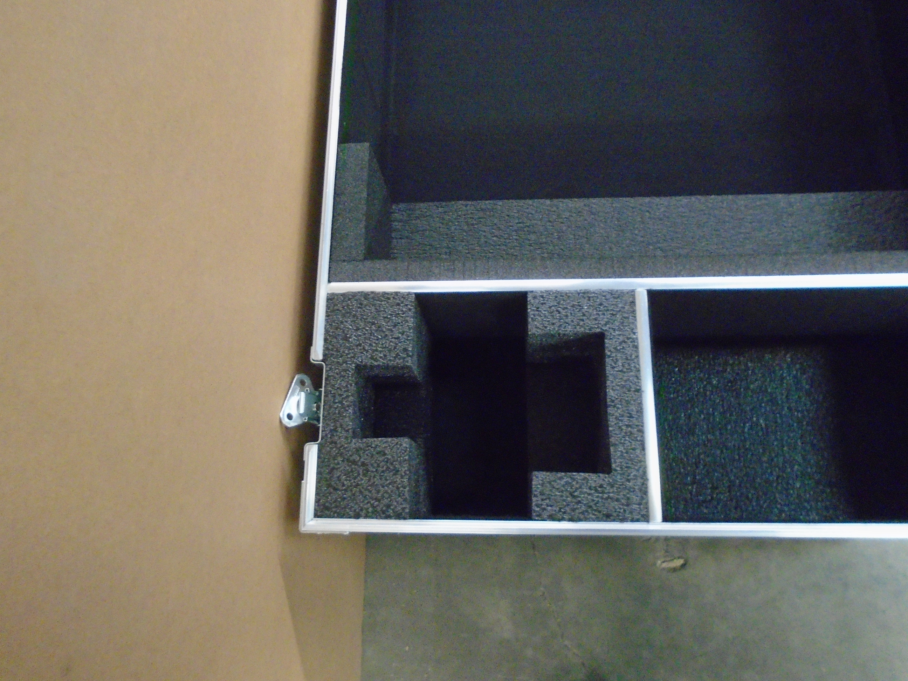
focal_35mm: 26
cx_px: 454
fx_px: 682
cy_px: 340
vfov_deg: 53.1
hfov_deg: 67.3
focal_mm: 4.6
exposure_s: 1/10
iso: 800
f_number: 3.2
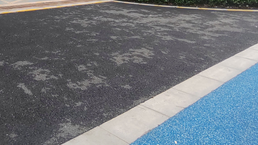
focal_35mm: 42
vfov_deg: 24.8
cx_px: 29
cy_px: -41
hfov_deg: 44.3
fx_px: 287
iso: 100
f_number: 2.2
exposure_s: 1/393
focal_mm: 1.68
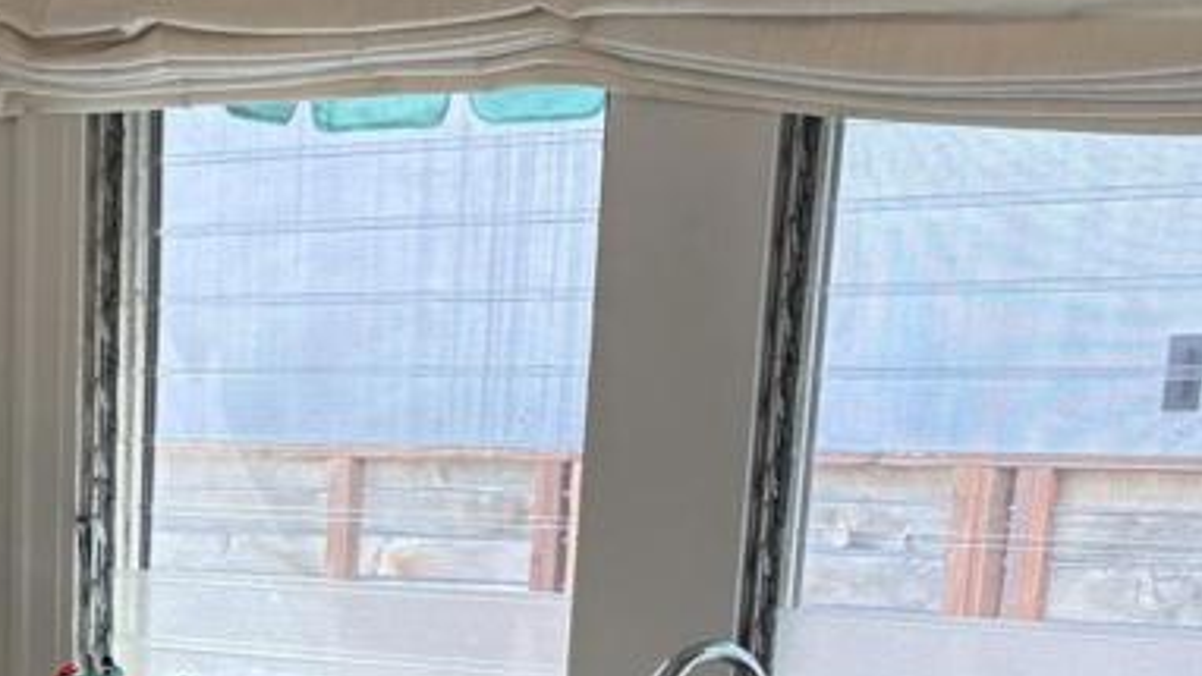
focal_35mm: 76
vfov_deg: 14.6
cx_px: 101
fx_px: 2423
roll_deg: -1.7
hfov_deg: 26.8
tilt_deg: -8.3
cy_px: 1056
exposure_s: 1/179
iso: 80
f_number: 1.6
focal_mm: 5.96
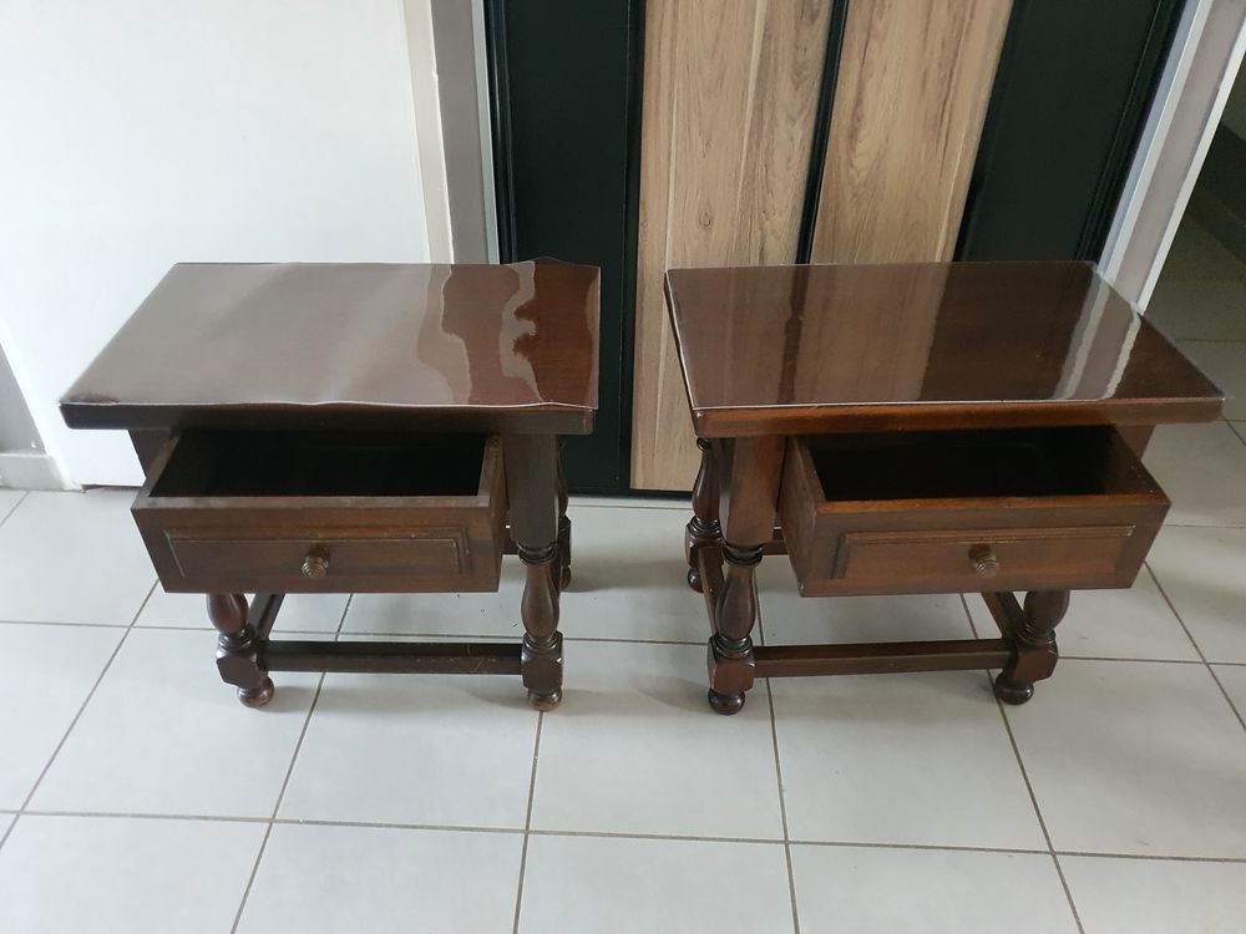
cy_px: 467
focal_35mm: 26
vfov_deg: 53.1
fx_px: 936
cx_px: 623
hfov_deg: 67.3
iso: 500
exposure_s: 1/50
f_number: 1.5
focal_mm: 4.3
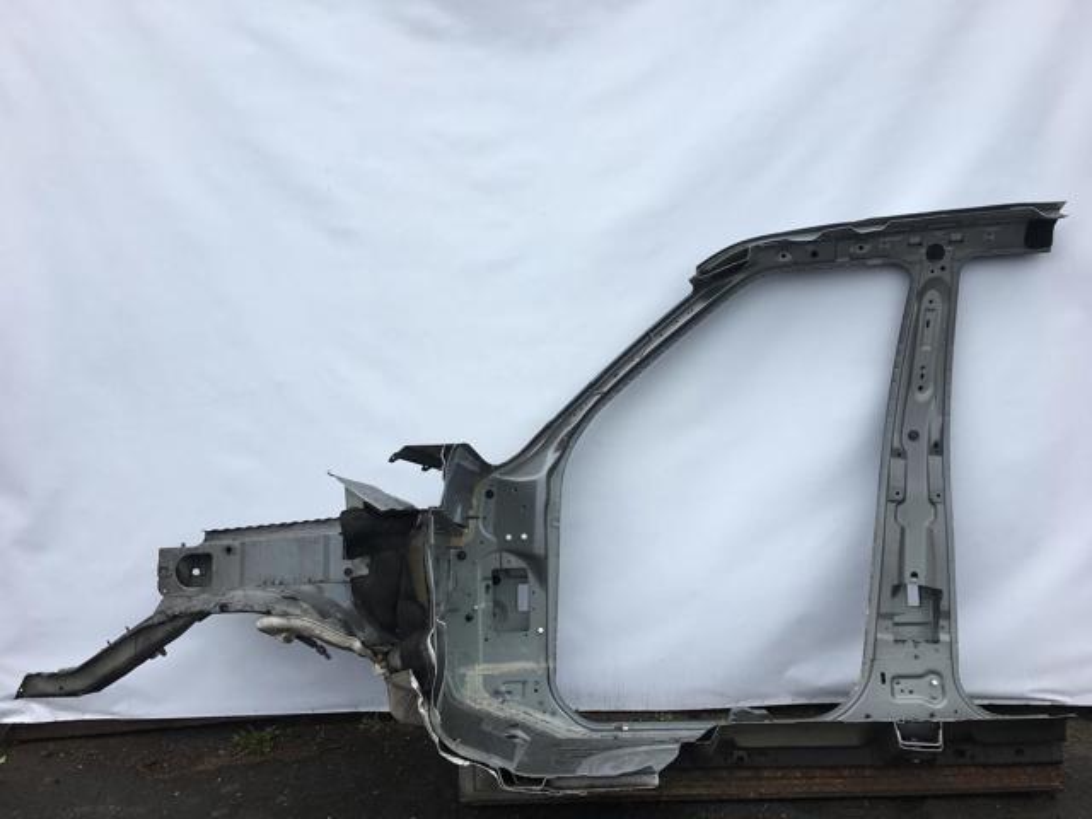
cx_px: 546
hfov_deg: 61.7
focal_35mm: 29
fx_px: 915
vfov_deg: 48.2
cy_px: 410
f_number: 2.2
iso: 25
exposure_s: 1/725
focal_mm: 4.15
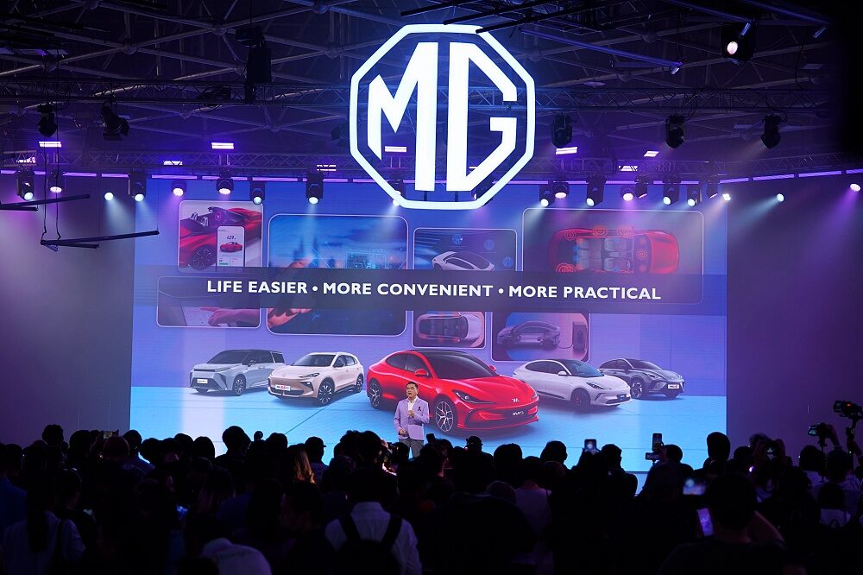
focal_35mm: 70
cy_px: 288
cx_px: 432
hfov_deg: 28.9
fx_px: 1677
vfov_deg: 19.4
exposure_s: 1/200
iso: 400
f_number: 3.5
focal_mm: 70
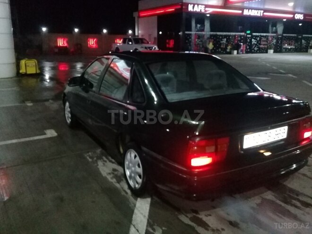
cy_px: 117
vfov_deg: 45.4
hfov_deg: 58.4
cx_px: 156
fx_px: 279
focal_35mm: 31
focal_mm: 3.3
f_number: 2.2
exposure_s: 1/25
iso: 640
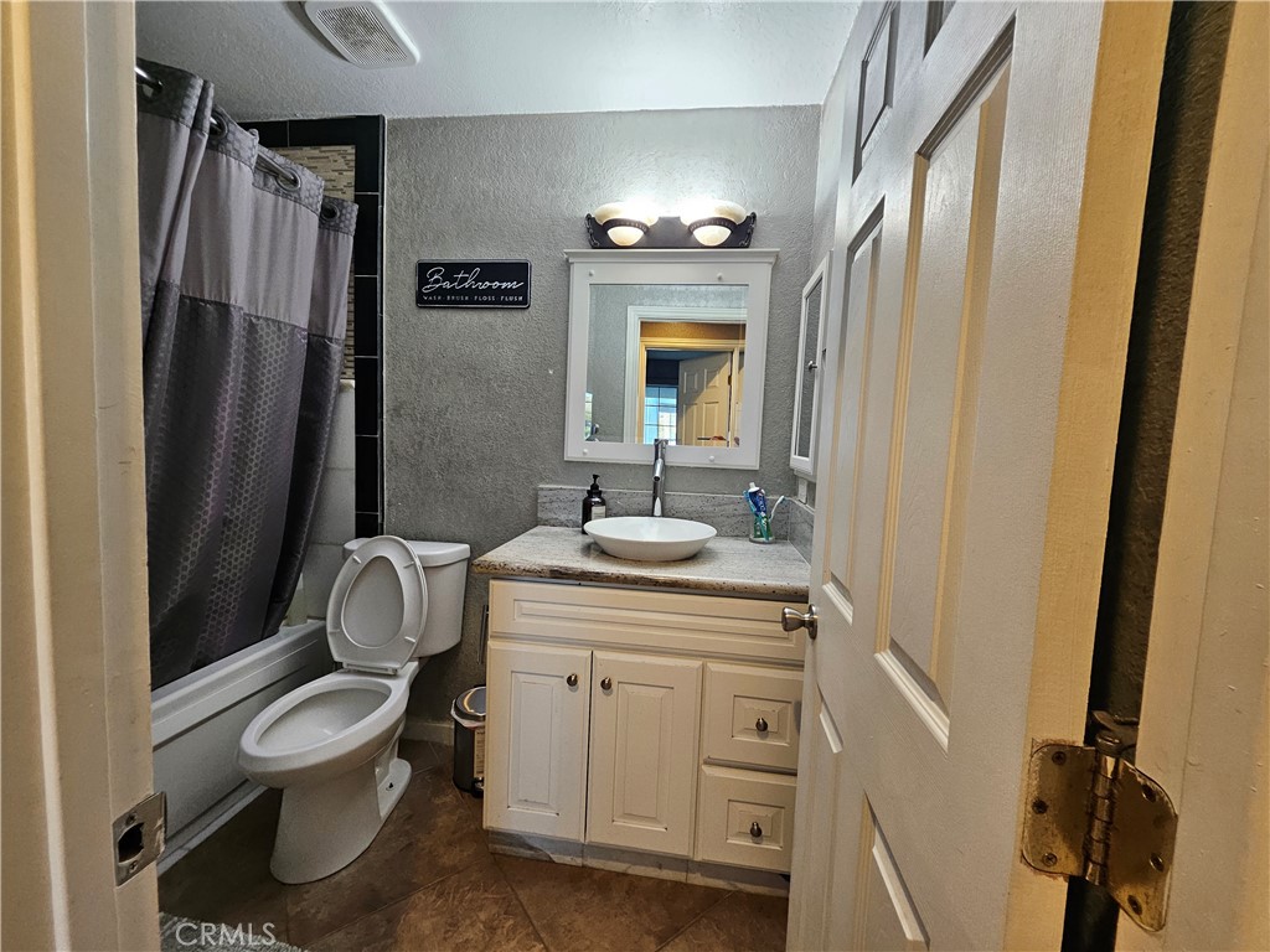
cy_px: 476
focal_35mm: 13
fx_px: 477
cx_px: 635
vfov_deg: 89.9
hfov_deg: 106.2
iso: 200
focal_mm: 1.74
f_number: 2.2
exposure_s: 1/60
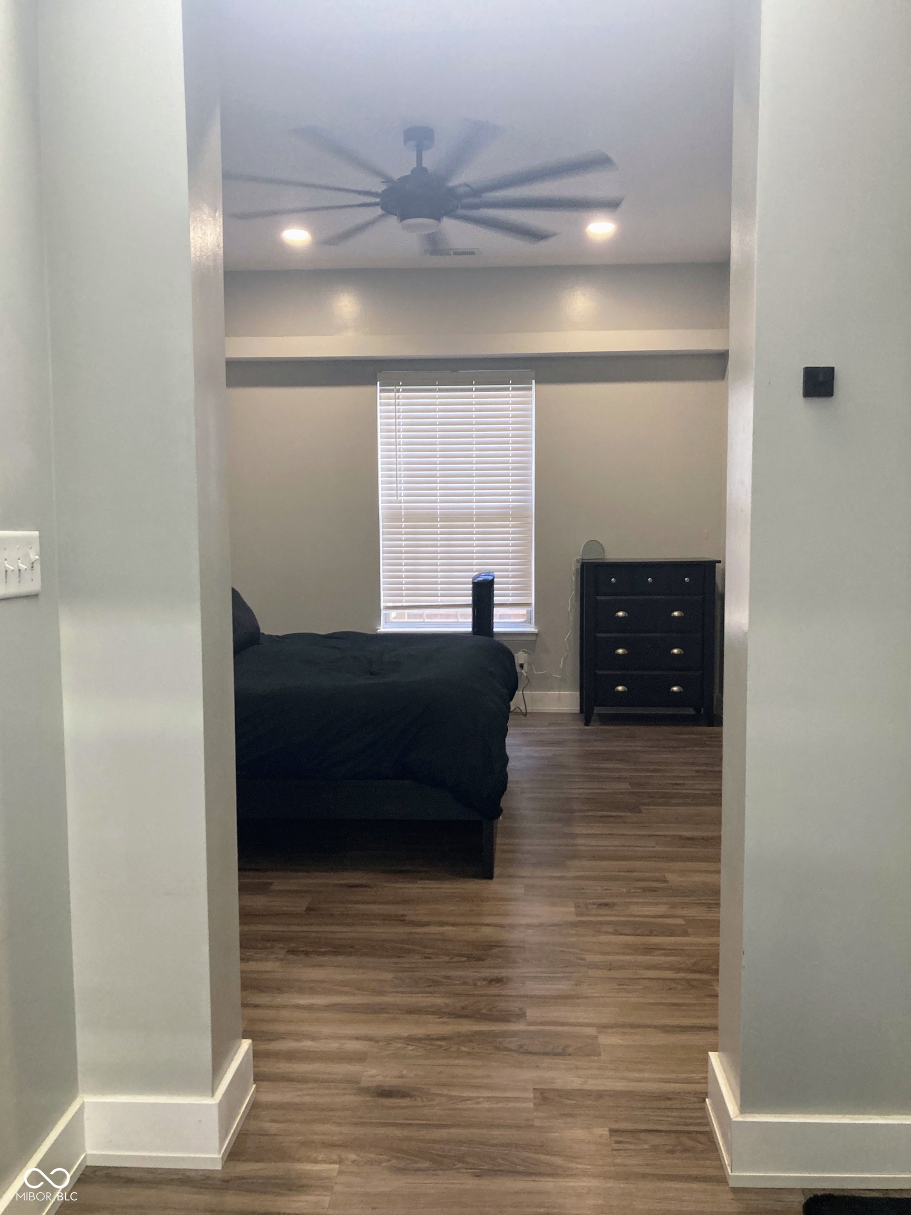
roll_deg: -0.1
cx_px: 456
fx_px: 983
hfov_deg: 49.7
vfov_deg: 63.4
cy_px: 608
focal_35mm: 28
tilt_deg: -2.3
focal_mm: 3.99
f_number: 1.8
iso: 125
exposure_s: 1/60
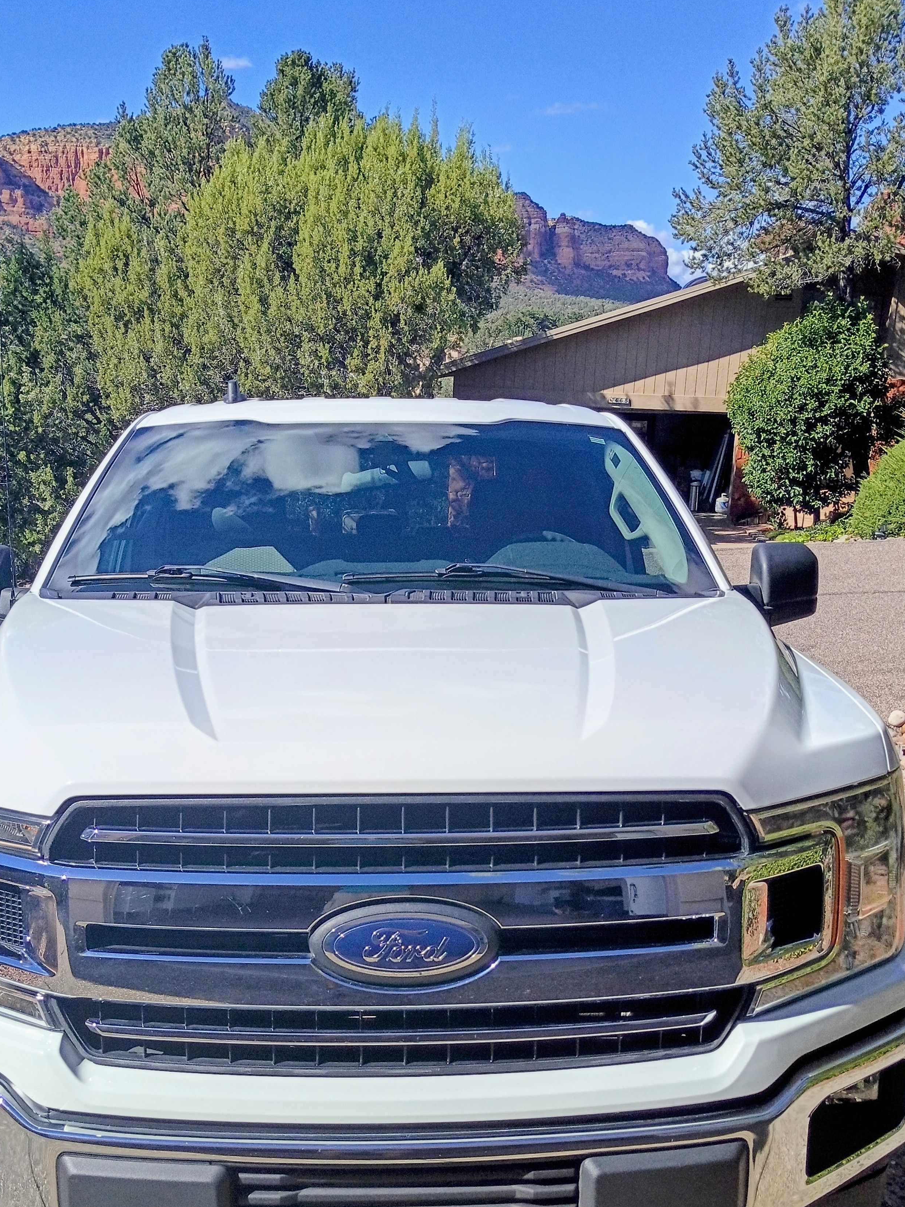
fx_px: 1255
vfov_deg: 50.9
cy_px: 738
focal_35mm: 36
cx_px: 411
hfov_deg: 39.6
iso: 103
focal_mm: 4.27
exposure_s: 1/1866
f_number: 1.8
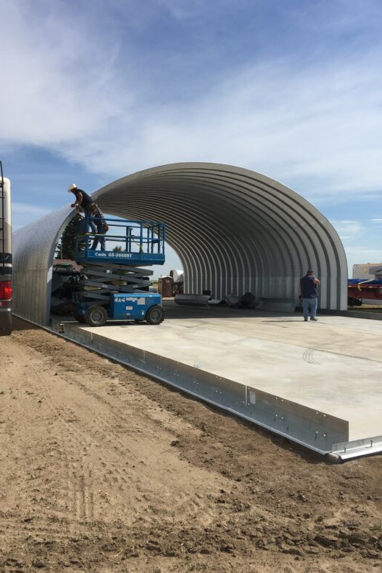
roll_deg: +0.3
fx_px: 493
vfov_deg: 60.3
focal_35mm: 31
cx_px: 217
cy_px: 294
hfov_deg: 42.2
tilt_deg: -2.7
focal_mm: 4.15
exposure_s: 1/2653
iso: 25
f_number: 2.2
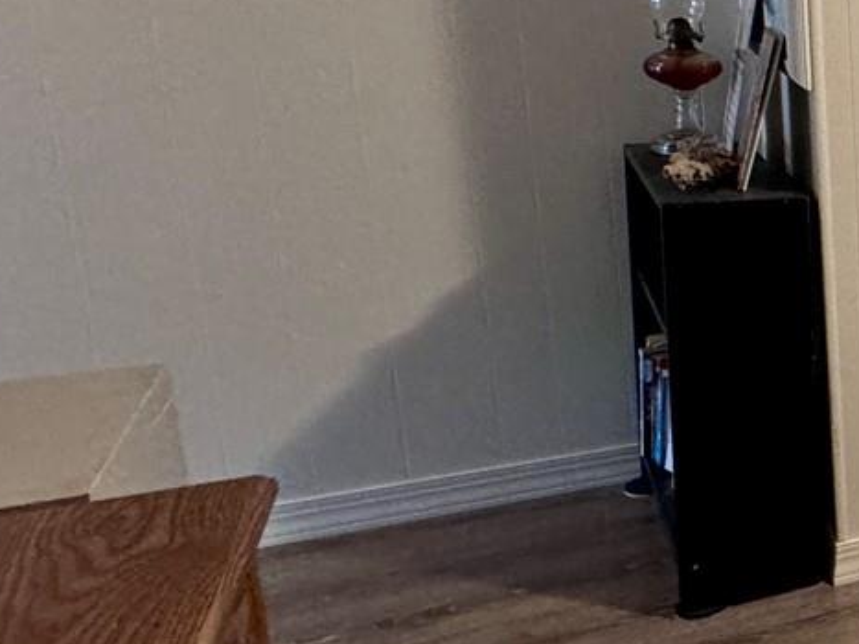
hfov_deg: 24.3
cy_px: 208
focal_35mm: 48
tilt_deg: -11.6
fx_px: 1191
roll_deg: -3.5
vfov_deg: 30.0
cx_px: 1444
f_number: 2.2
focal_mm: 2.22
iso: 400
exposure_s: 1/60
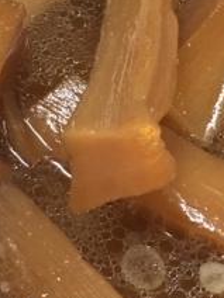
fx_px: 1208
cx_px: 156
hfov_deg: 10.6
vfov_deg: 14.1
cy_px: 105
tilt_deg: -51.3
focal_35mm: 140
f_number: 2.2
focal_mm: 4.15
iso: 80
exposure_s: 1/30
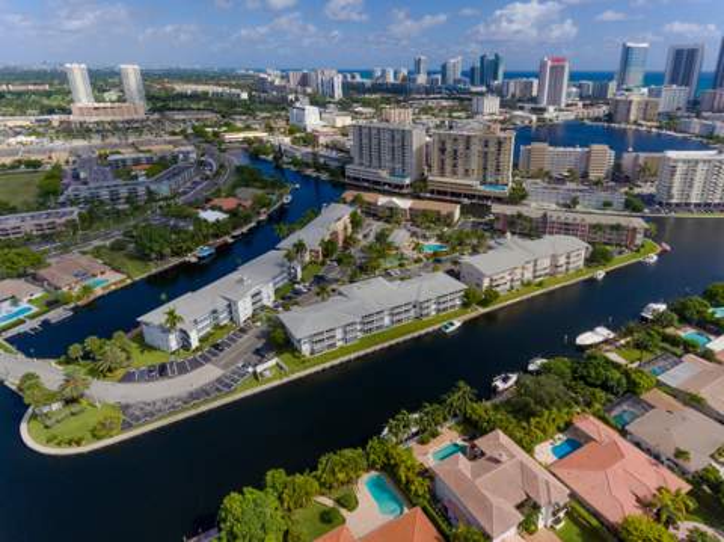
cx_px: 362
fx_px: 418
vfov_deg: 65.9
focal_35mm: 20
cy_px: 271
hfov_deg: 81.8
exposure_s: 1/1800
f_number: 2.8
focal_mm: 3.61
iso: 100
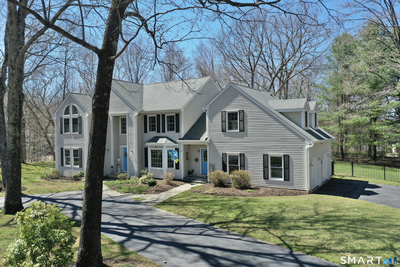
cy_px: 134
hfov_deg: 65.5
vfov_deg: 46.4
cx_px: 200
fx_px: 311
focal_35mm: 28
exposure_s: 1/320
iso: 100
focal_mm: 10.26
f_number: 5
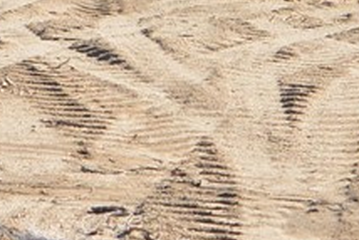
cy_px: 201
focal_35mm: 419
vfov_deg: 3.3
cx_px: 240
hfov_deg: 4.9
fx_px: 4176
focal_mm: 55
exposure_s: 1/125
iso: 100
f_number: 8
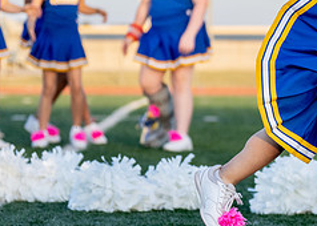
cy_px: 118
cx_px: 415
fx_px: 2116
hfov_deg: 8.4
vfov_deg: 6.1
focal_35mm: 235
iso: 500
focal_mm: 70
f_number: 2.8
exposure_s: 1/2500
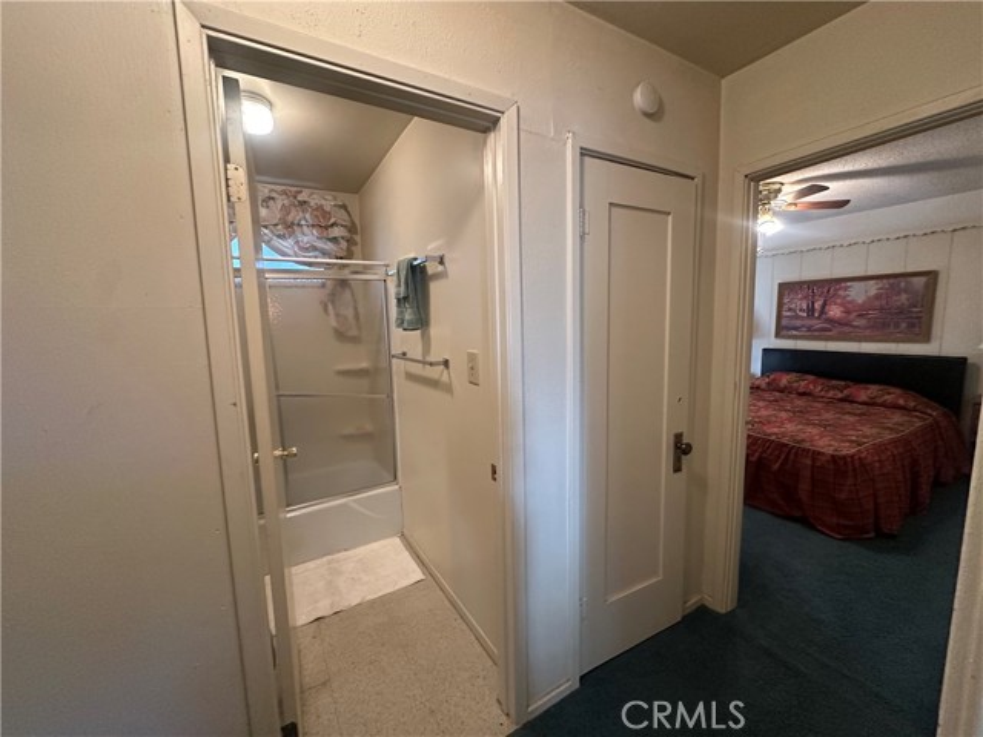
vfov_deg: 85.7
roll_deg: +1.8
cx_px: 492
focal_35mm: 14
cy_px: 368
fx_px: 398
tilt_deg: -6.7
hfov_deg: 102.1
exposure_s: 1/60
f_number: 2.2
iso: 400
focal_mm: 2.22
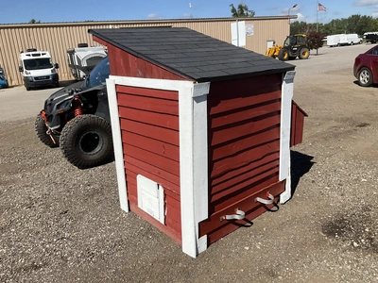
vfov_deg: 48.2
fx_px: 317
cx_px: 189
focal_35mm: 29
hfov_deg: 61.7
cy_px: 142
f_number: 1.8
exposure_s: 1/2141
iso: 25
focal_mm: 3
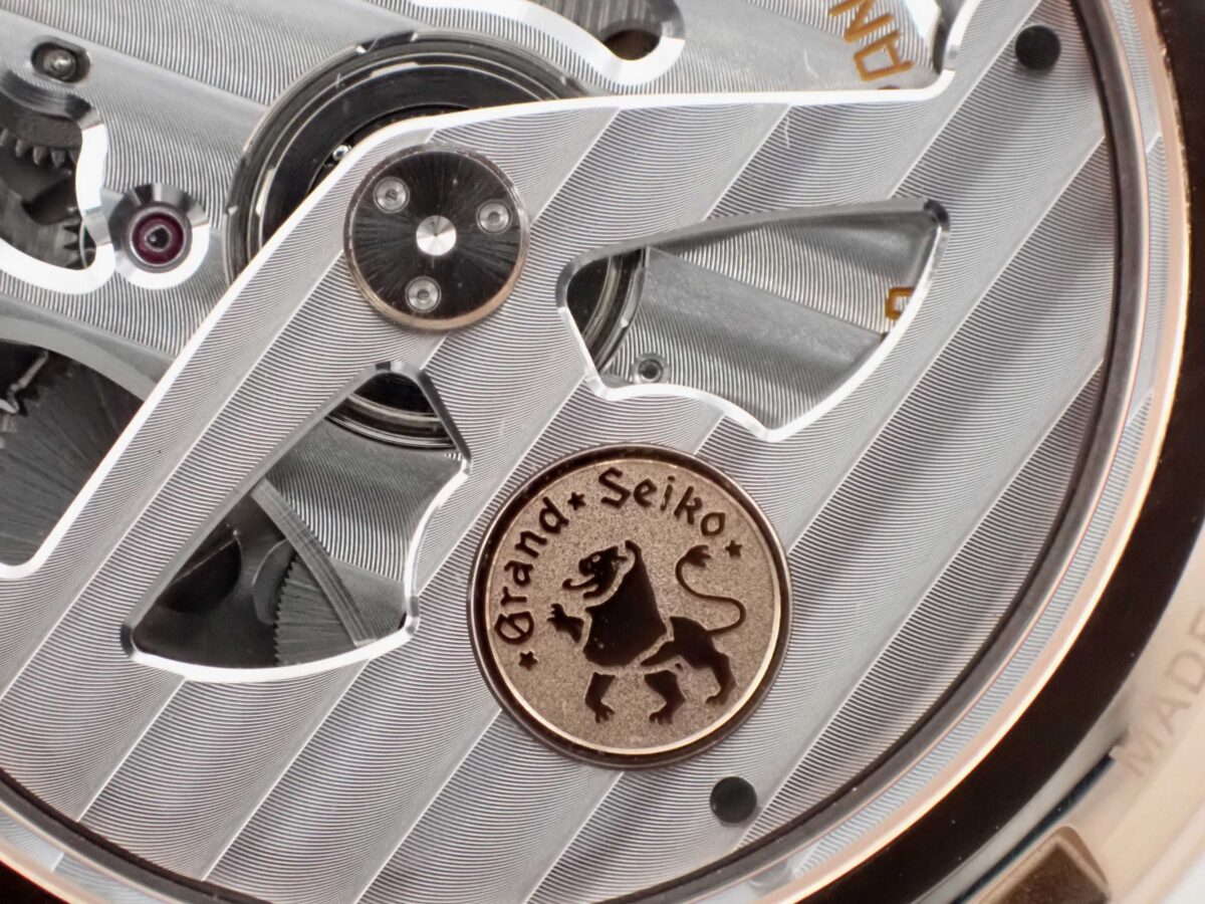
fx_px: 3481
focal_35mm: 100
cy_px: 452
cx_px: 602
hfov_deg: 19.6
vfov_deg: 14.8
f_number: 4.9
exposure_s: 1/60
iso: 1600
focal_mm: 18
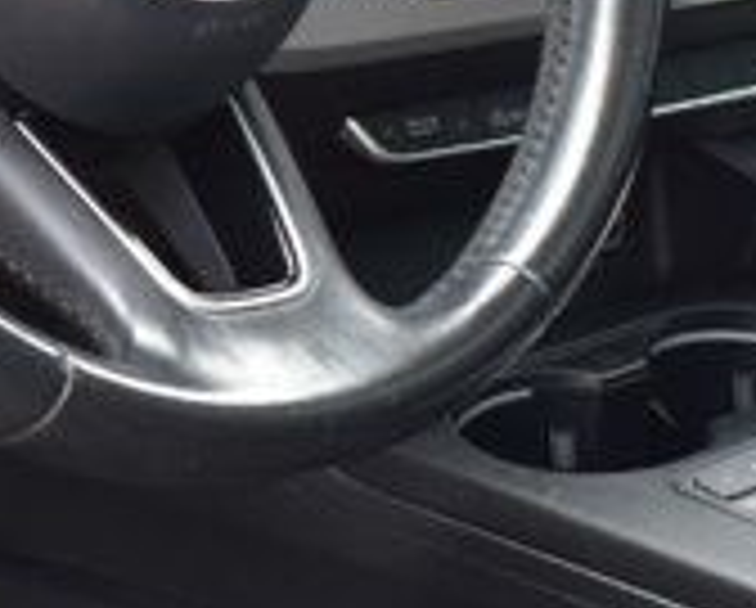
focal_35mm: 214
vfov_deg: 7.2
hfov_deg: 9.0
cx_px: 68
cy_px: 464
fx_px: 4793
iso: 400
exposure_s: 1/20
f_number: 6.3
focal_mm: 25
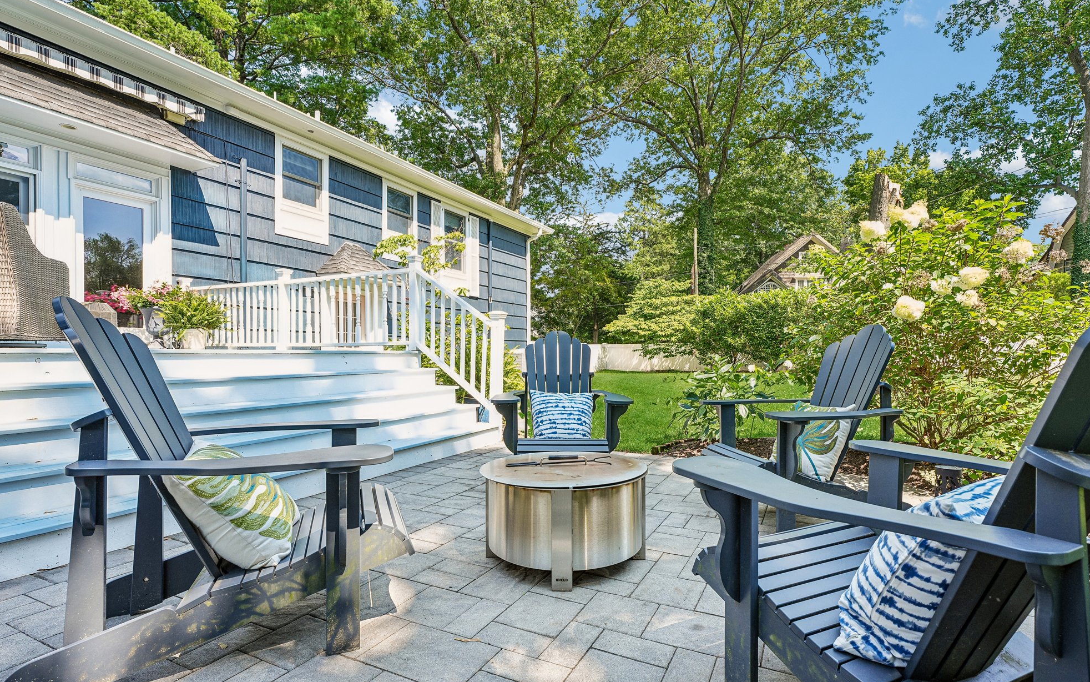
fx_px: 505
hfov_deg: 94.3
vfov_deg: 68.0
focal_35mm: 17
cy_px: 355
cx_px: 567
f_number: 8
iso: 400
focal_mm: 16
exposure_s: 1/100
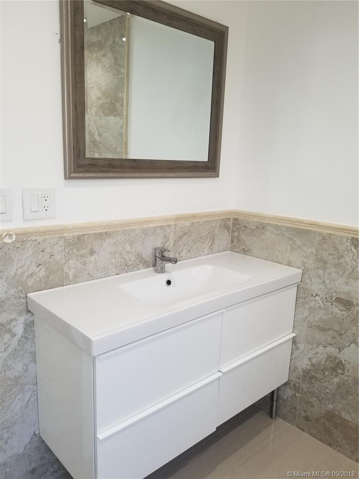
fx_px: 360
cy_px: 240
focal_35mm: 26
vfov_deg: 67.3
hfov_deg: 53.1
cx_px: 180
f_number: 1.7
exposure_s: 1/60
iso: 80
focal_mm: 4.3
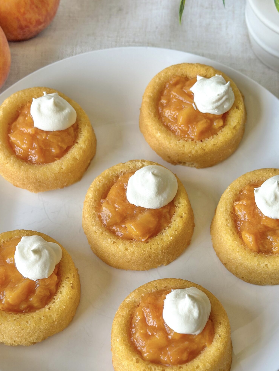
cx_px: 130
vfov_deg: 31.1
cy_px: 221
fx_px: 666
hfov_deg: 23.6
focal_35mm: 62
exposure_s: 1/150
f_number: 1.8
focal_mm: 6.86
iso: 64
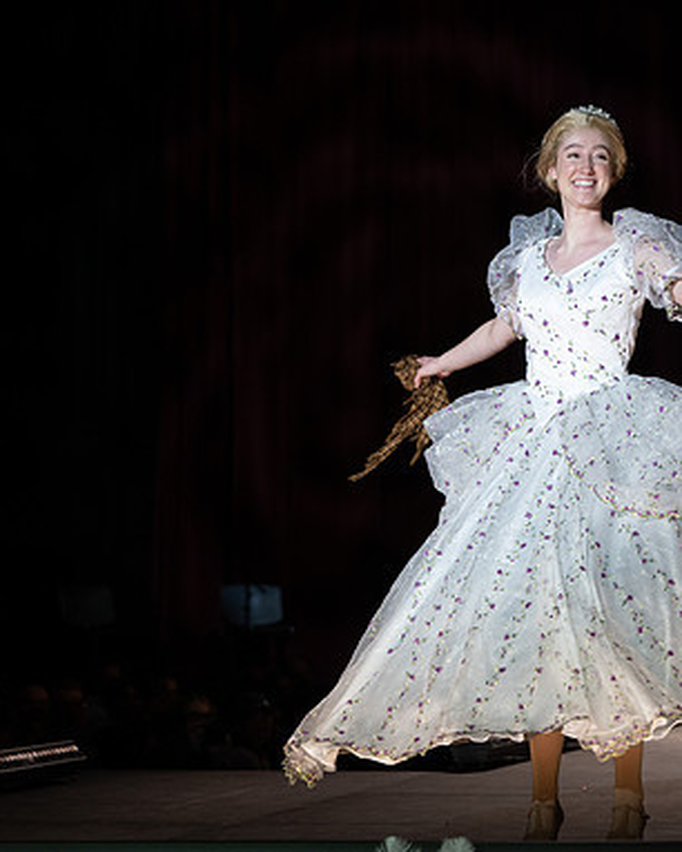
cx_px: 649
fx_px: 3177
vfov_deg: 15.3
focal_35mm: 126
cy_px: 429
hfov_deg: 12.1
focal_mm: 81
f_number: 3.5
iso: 800
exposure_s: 1/640
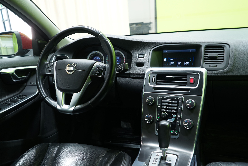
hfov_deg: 63.7
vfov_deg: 45.0
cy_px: 83
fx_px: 200
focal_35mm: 29
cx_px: 124
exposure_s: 1/20
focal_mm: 29
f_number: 4.5
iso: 800
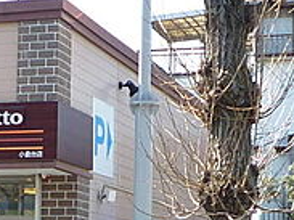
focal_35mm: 140
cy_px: 175
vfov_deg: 10.6
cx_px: 31
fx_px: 1188
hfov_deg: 14.0
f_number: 2.8
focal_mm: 4.5
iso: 80
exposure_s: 1/250
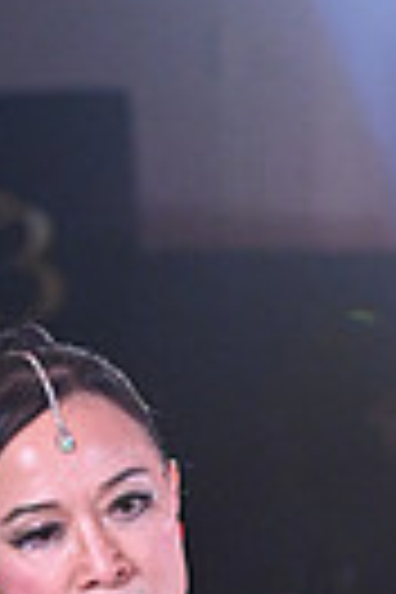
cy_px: 1138
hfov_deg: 3.2
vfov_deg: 4.7
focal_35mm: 430
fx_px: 7094
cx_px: 128
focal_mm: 98
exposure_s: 1/400
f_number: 5
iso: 5000
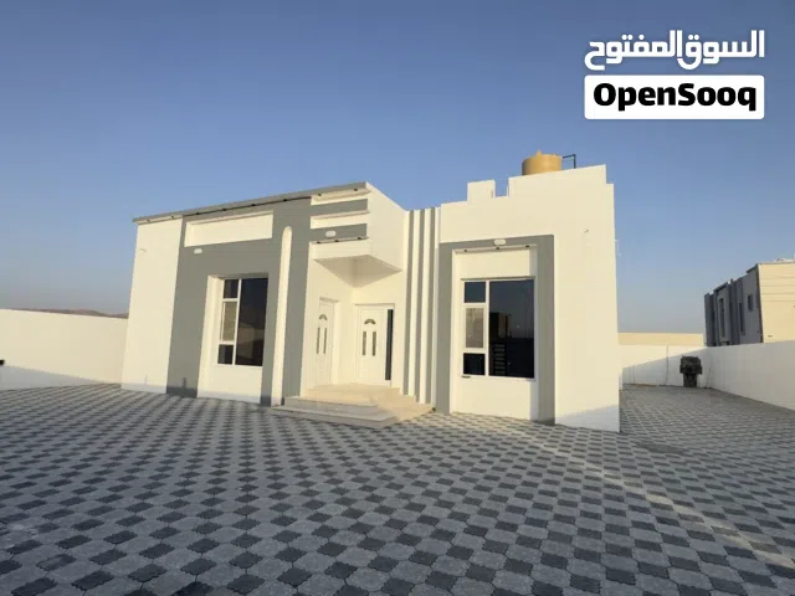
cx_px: 398
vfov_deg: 85.7
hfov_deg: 102.1
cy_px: 298
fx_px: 322
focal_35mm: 14
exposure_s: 1/2028
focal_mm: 2.22
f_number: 2.2
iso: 40
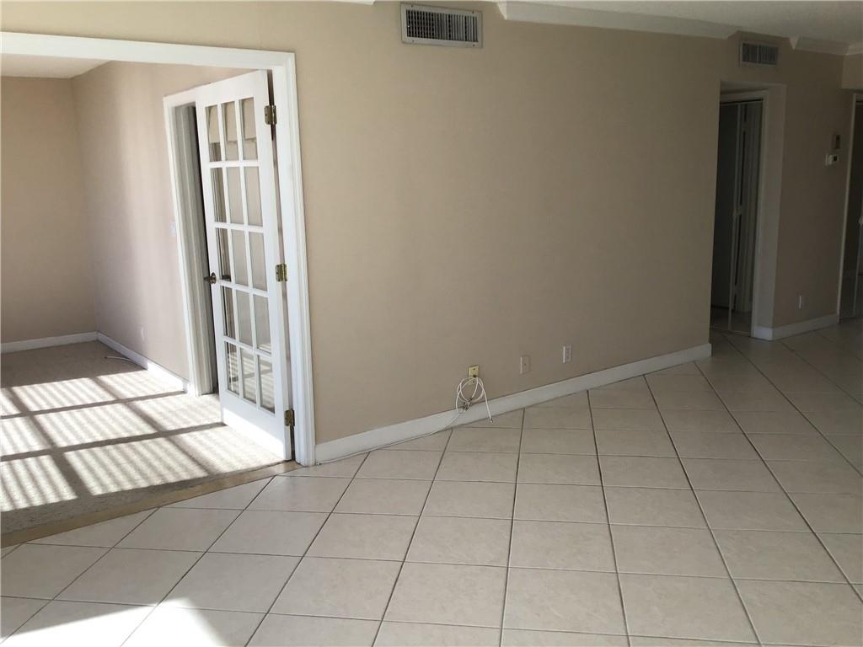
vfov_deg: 45.4
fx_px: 773
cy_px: 324
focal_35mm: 31
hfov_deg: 58.4
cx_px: 432
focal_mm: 3.3
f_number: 2.4
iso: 25
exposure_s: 1/365
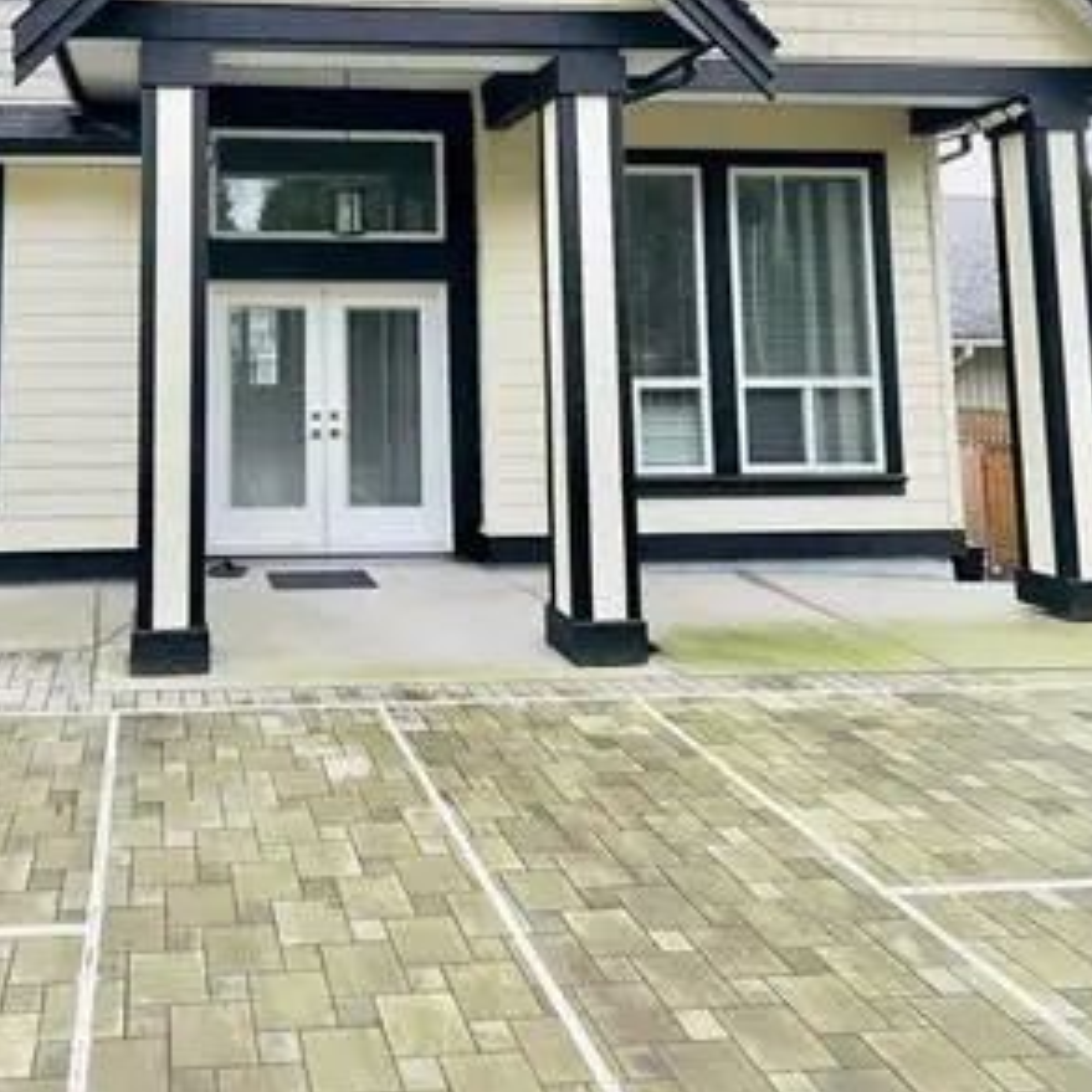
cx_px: 231
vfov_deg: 56.0
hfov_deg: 55.3
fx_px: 964
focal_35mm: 27
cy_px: 265
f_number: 2.2
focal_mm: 2.22
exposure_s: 1/235
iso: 40
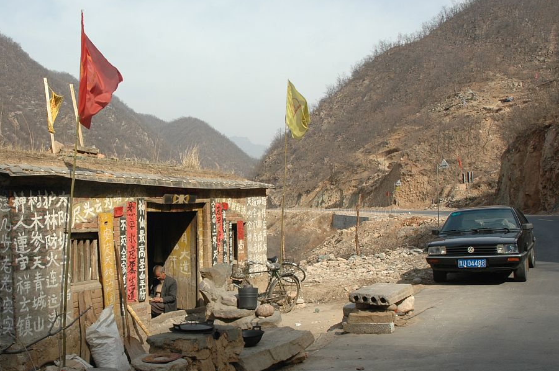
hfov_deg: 52.5
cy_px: 210
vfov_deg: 36.7
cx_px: 201
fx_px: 558
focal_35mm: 36
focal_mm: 18
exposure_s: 1/200
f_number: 10
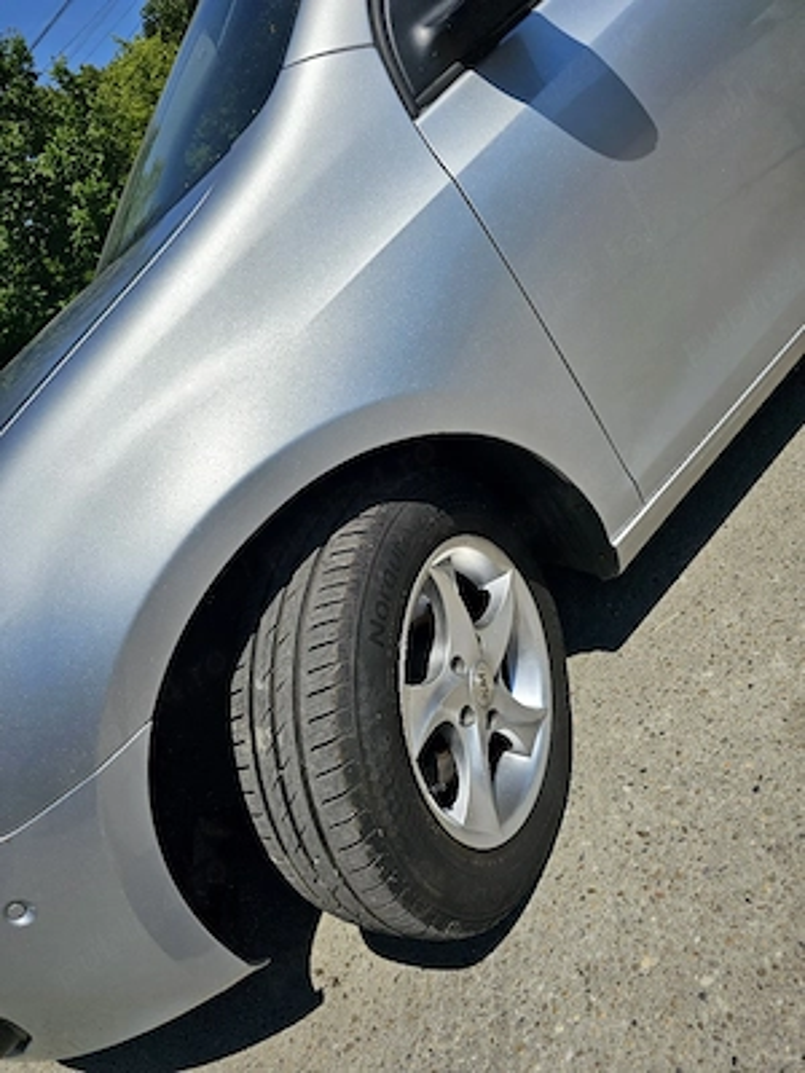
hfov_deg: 58.9
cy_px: 536
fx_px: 713
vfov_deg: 73.9
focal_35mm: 23
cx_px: 402
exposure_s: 1/2500
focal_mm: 6.3
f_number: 1.7
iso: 10
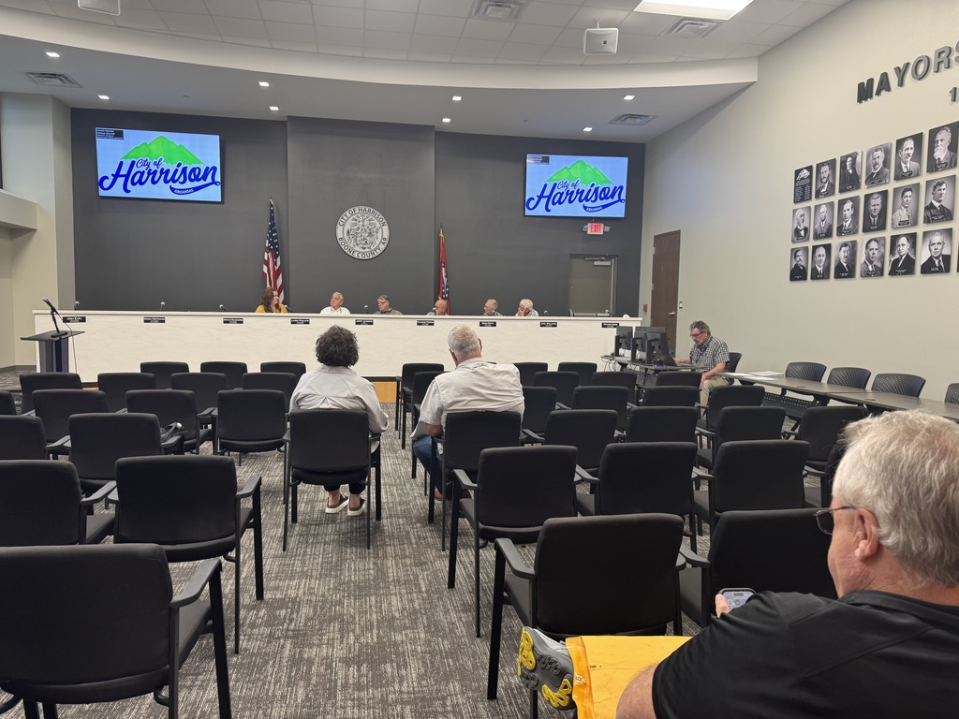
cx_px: 480
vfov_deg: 56.8
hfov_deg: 71.6
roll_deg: -1.0
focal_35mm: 24
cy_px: 360
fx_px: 665
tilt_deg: -4.8
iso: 125
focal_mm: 6.76
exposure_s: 1/60
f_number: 1.78
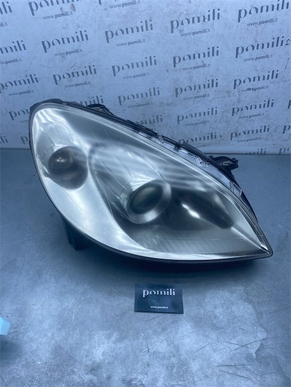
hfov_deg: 53.1
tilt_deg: -42.1
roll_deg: -3.1
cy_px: 194
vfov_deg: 67.3
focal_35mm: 26
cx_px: 146
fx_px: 291
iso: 32
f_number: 1.8
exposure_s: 1/1206
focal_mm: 4.25
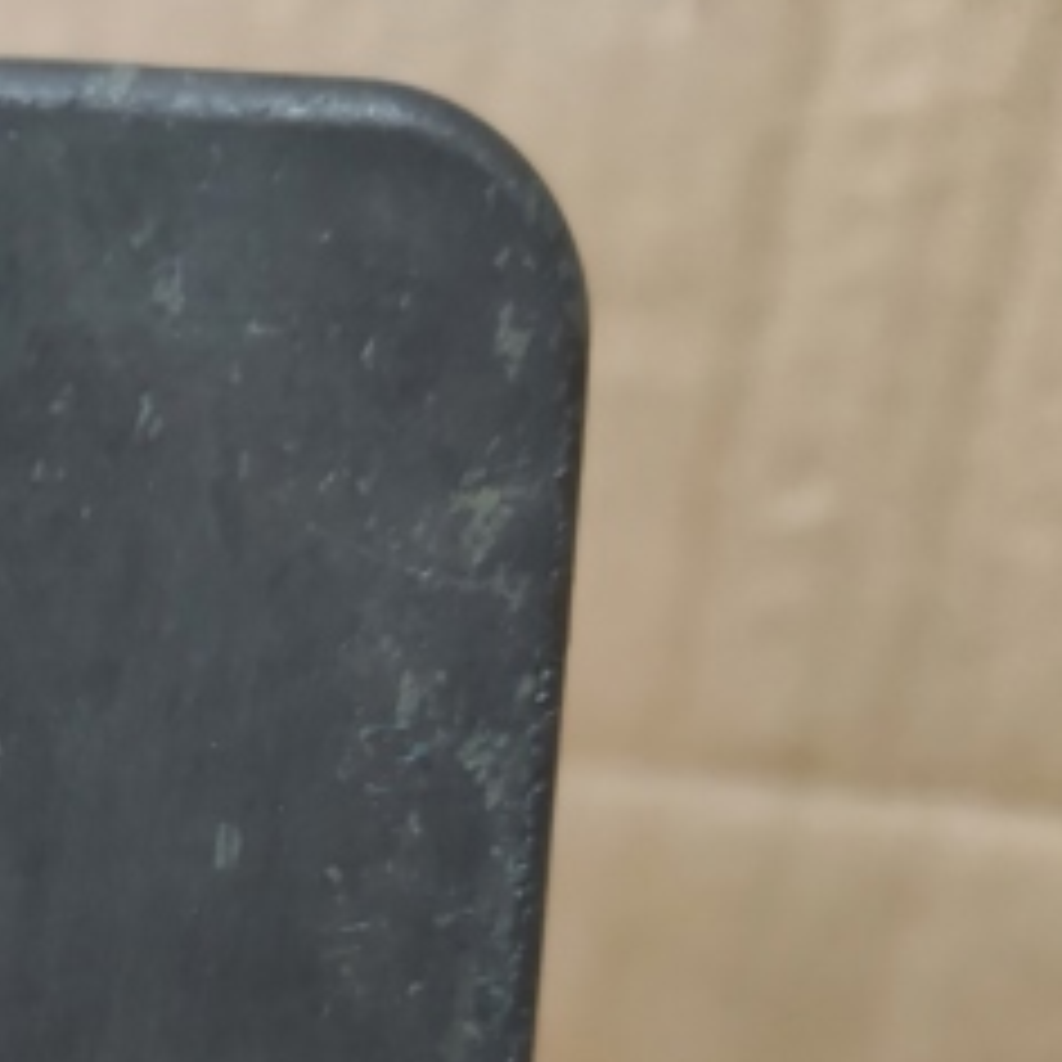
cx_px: -220
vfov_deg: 27.2
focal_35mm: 60
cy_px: 1022
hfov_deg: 25.6
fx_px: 2083
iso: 261
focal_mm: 5.43
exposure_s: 1/120
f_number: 1.89
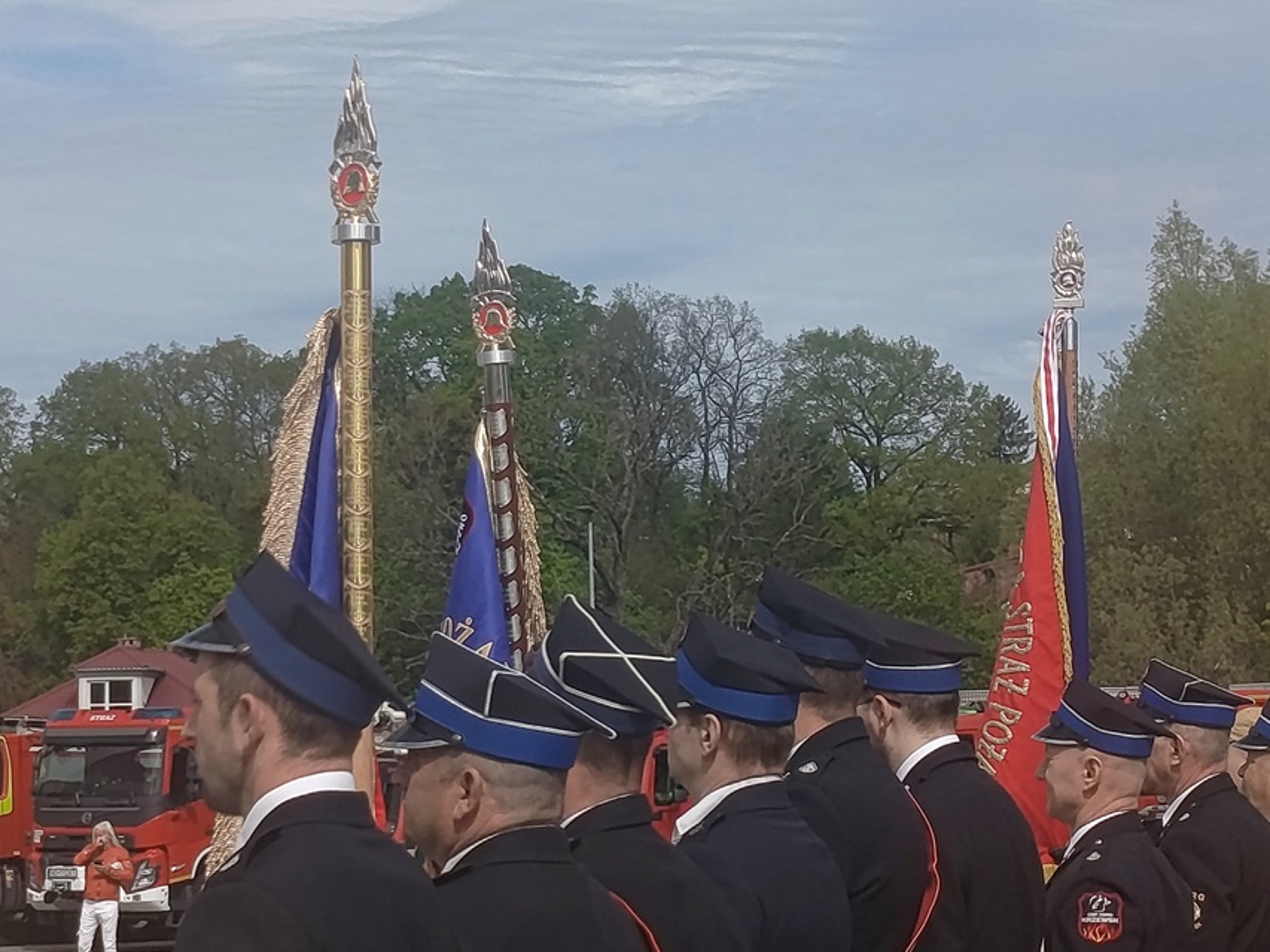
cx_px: 635
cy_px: 476
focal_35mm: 136
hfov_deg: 14.5
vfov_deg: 10.9
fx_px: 4990
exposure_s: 1/1276
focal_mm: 5.27
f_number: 1.7
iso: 51
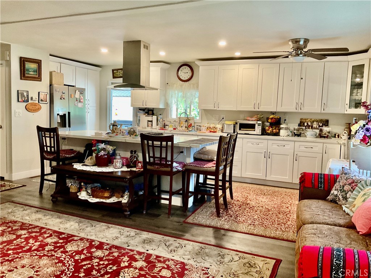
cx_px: 186
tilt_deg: -6.1
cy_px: 139
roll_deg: -1.0
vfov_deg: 48.2
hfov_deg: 61.7
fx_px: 311
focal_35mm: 29
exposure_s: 1/60
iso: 160
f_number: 1.8
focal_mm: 3
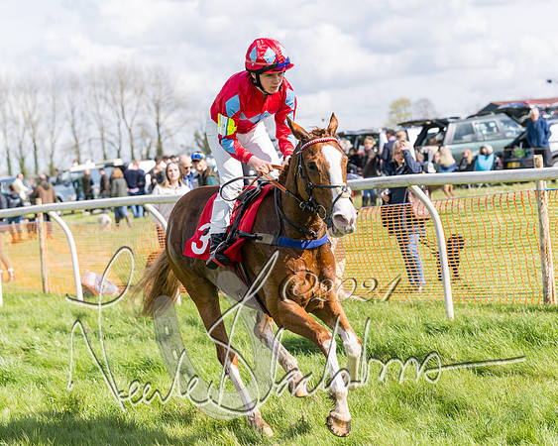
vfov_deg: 14.1
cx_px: 329
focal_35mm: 109
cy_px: 191
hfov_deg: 17.6
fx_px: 1800
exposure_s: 1/4000
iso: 400
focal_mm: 83
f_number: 4
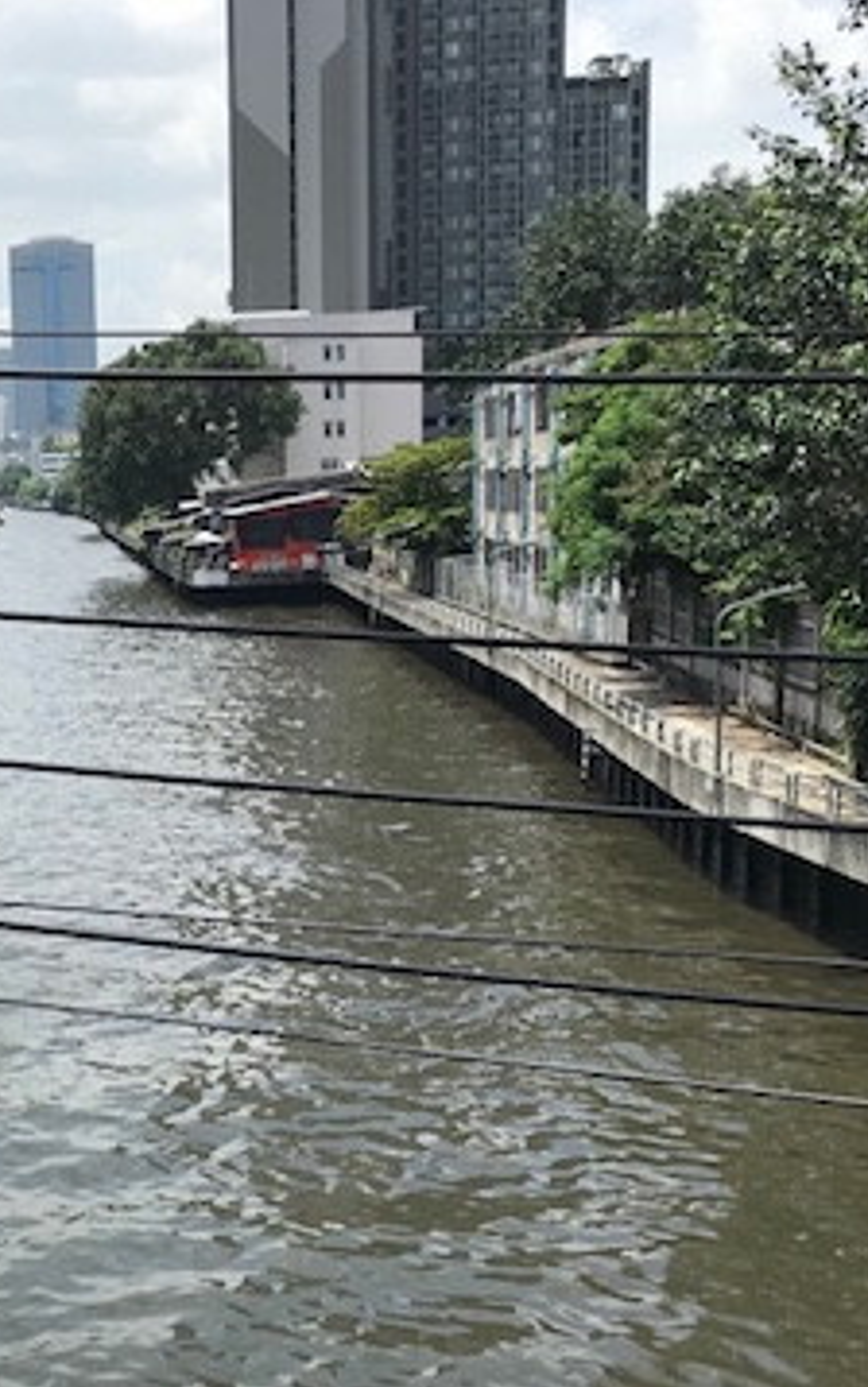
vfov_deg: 37.9
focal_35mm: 53
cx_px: 35
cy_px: 895
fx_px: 2004
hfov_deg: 23.6
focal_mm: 3.99
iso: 20
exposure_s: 1/2037
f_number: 1.8
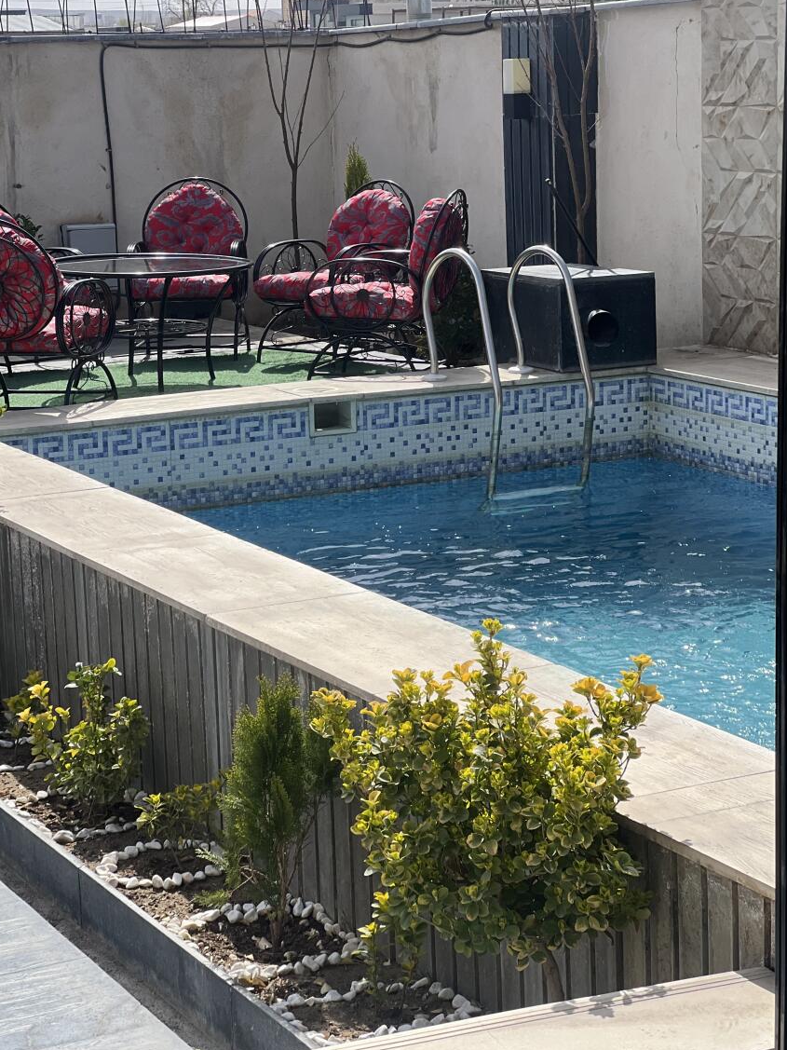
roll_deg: +1.8
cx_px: 374
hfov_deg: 18.0
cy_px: 495
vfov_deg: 23.8
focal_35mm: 82
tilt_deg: -9.7
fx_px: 2486
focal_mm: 9
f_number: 2.8
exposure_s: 1/457
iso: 32
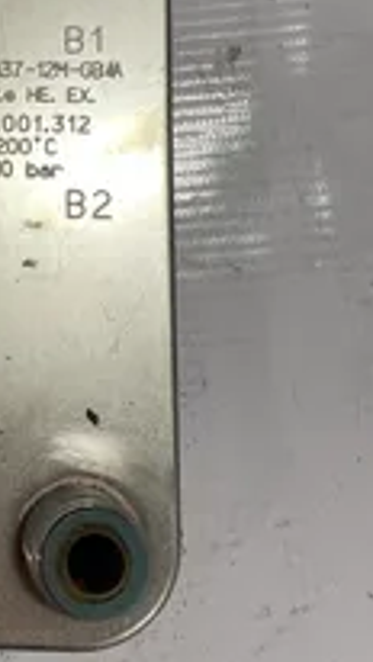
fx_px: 966
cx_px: -77
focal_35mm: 55
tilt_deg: -81.1
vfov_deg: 36.7
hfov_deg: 20.4
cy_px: 141
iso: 100
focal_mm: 4.2
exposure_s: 1/120
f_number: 1.6
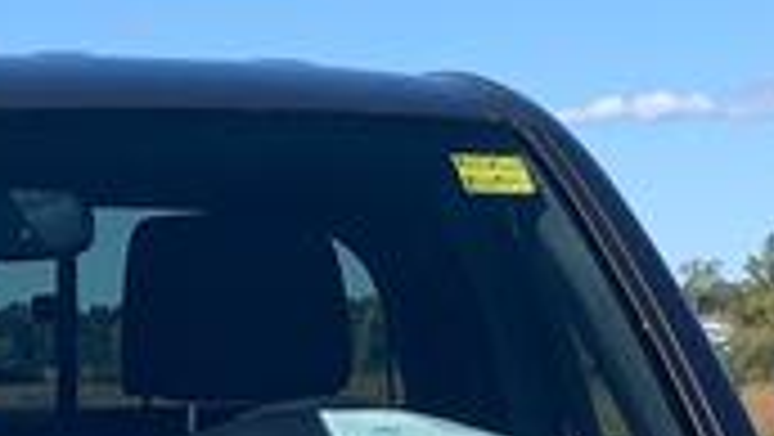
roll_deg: +1.6
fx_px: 3245
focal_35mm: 158
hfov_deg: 13.4
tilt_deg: -9.5
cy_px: 899
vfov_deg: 7.4
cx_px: -27
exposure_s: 1/1634
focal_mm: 4.25
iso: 25
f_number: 1.8
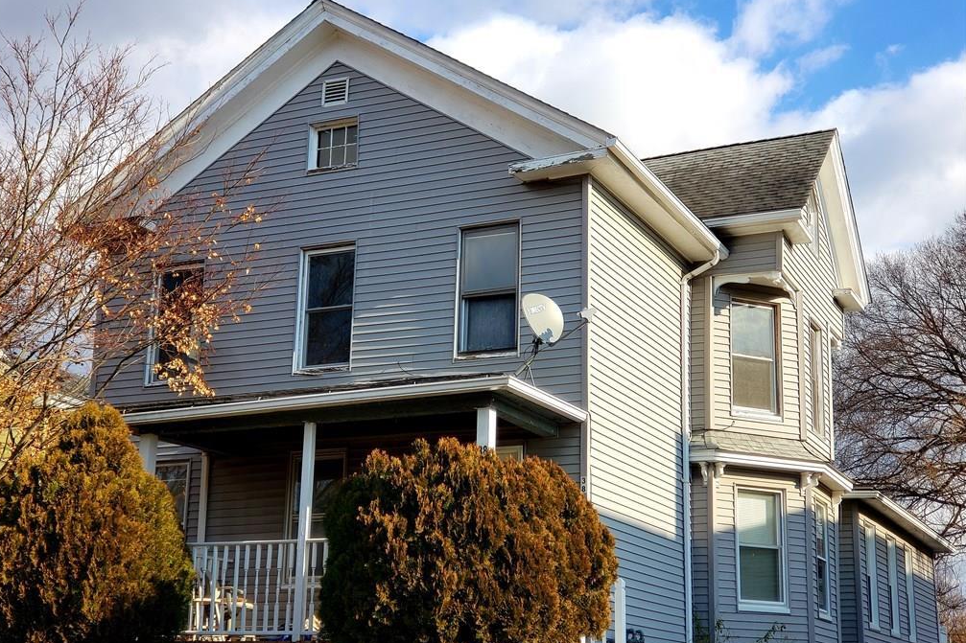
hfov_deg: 36.3
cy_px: 350
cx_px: 477
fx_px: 1475
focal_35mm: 55
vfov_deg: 24.6
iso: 32
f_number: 2.4
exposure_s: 1/519
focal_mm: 6
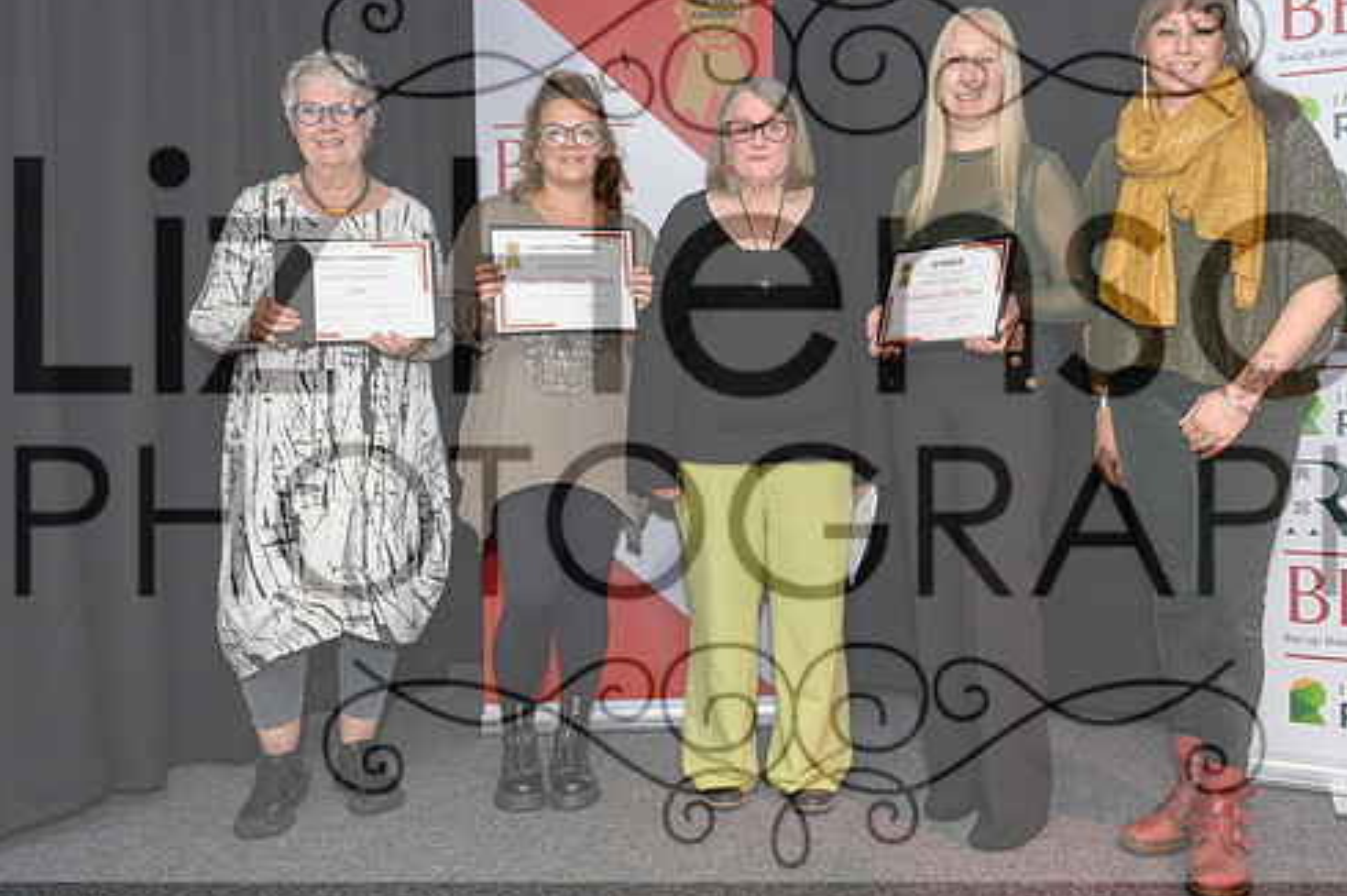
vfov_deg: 44.8
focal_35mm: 29
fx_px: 1084
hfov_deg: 63.4
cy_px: 383
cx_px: 772
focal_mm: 24
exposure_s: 1/200
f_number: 4
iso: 1250
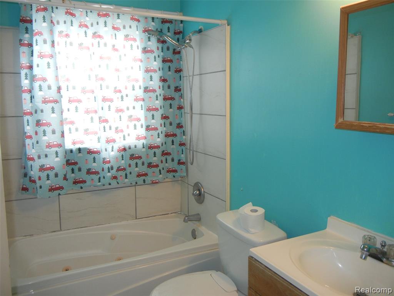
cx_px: 197
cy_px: 148
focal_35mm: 30
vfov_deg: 46.8
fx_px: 341
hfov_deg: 60.0
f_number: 3.5
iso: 200
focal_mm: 5.4
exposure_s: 1/30
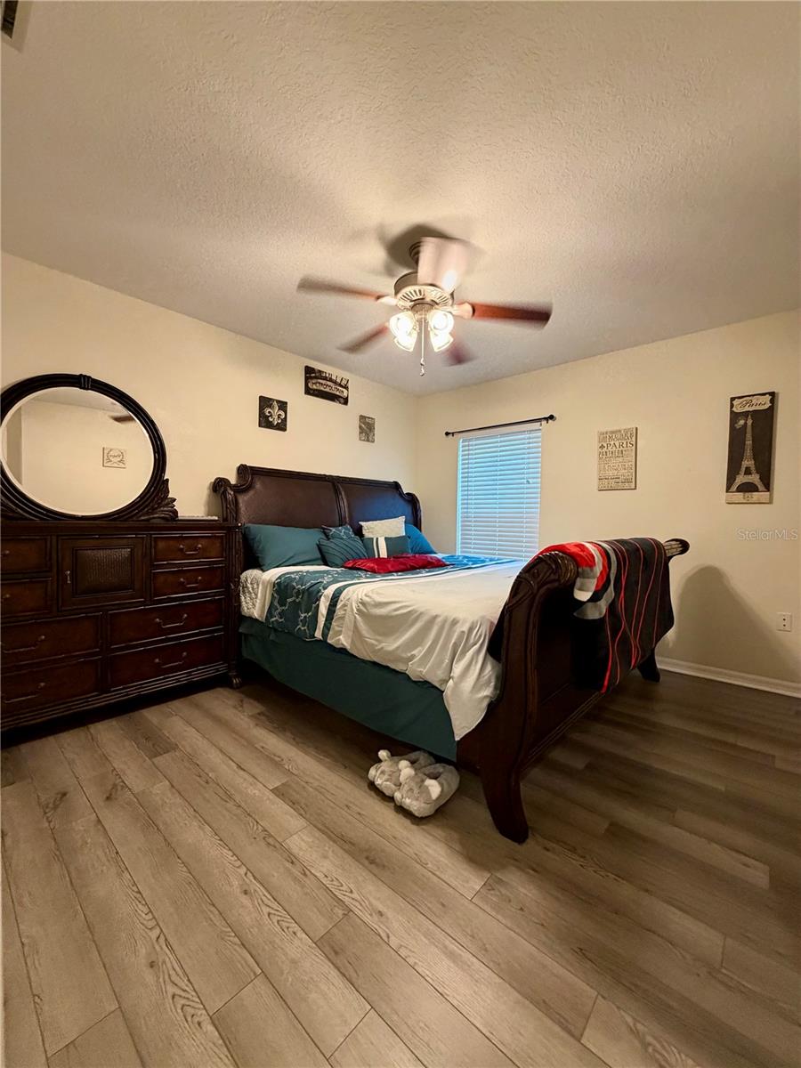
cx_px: 400
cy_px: 534
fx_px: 432
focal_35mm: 14
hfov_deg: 85.7
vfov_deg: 102.1
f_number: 2.2
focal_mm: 2.22
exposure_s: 1/60
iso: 400
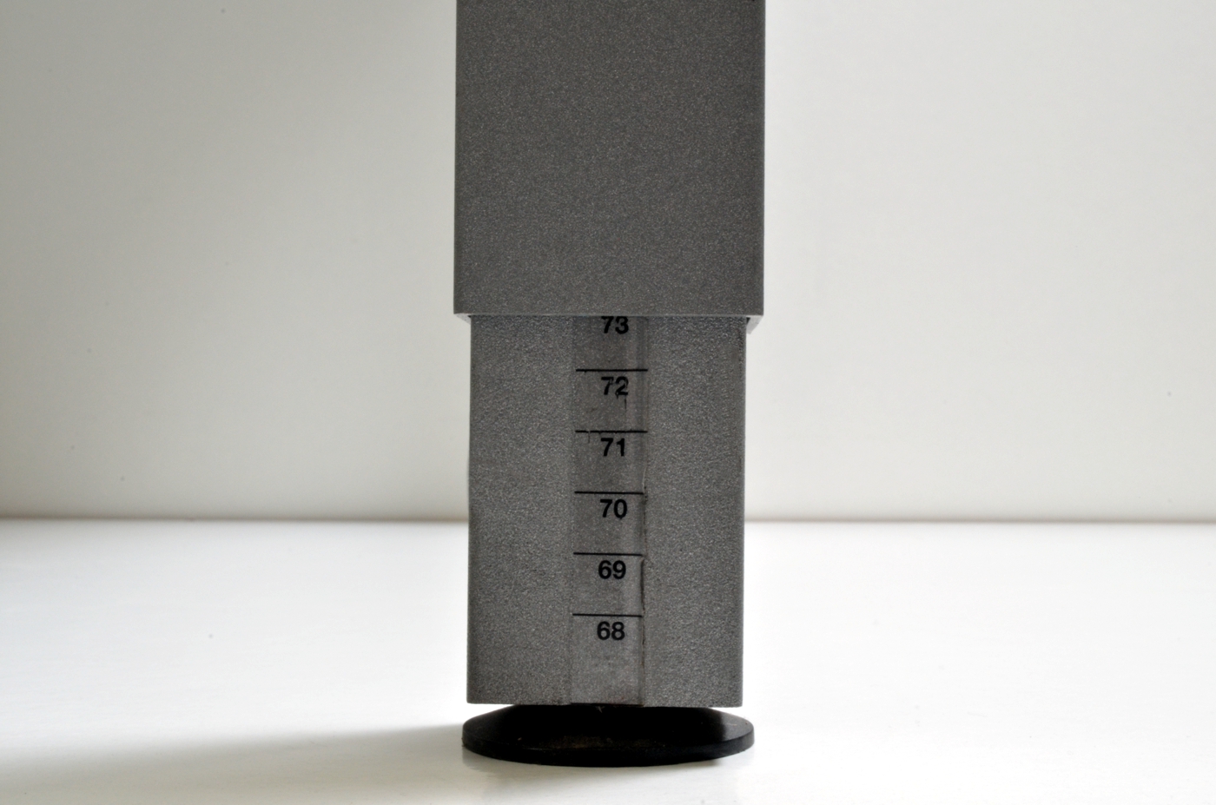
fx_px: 1820
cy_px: 402
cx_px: 608
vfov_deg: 24.9
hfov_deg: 36.9
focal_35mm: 54
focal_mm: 36
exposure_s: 1/6
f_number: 25
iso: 640
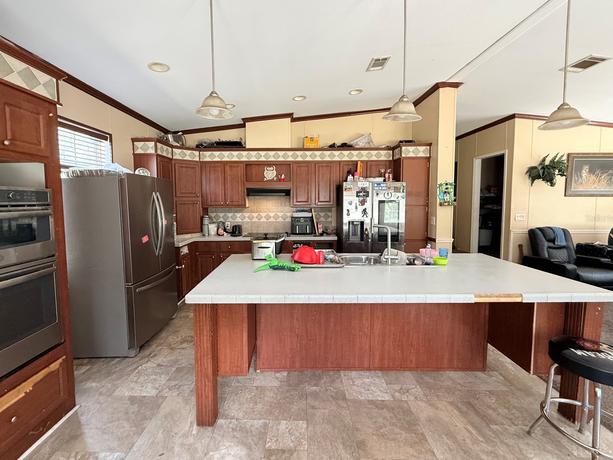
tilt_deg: -2.5
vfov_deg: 81.7
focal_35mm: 15
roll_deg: +1.0
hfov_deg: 98.1
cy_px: 218
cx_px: 296
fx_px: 266
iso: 320
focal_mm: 2.22
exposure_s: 1/85
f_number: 2.2
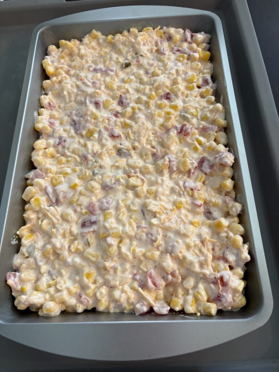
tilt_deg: -64.9
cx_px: 140
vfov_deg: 67.3
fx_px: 279
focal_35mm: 26
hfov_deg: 53.1
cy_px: 186
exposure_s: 1/60
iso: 250
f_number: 1.6
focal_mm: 5.96
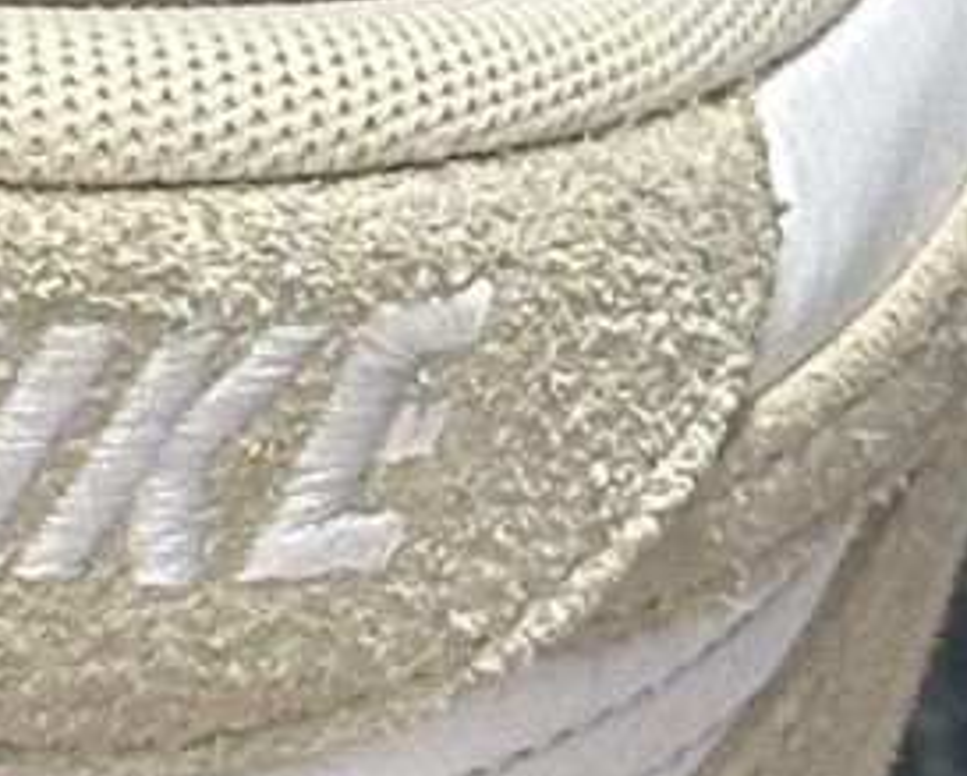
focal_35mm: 439
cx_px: -1116
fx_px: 12577
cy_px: -496
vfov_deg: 3.5
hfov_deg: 4.3
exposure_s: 1/33
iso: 200
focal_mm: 6.86
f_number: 1.78
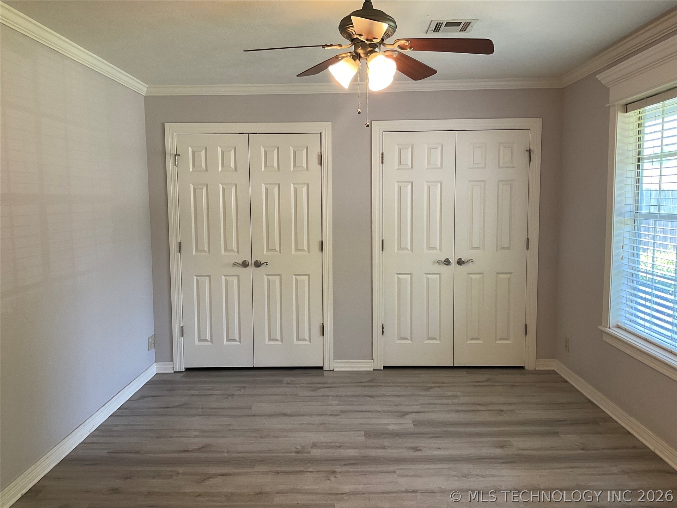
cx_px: 338
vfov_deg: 48.2
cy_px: 254
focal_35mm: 29
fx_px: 567
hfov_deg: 61.7
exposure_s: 1/60
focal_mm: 3
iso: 50
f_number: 1.8
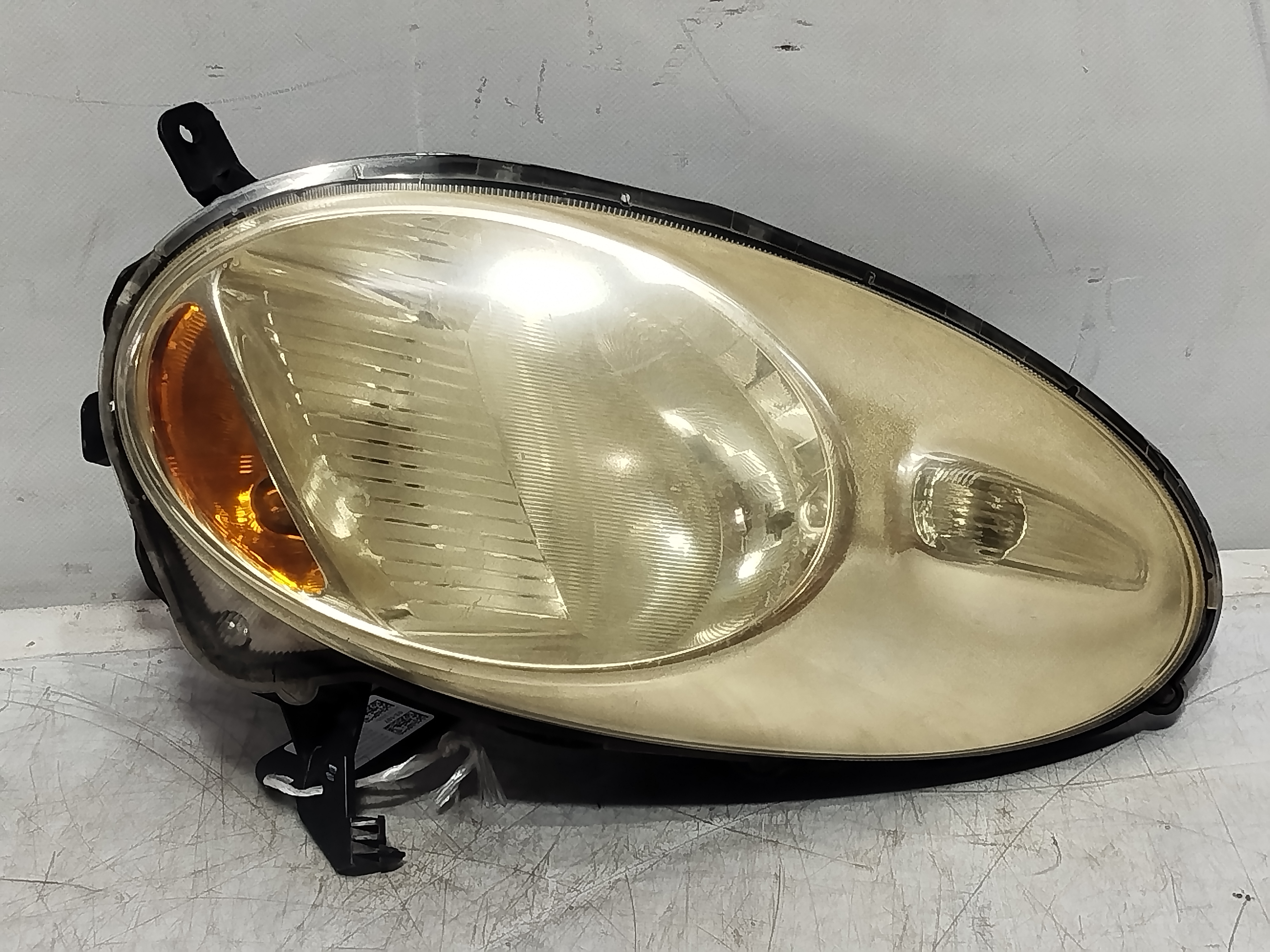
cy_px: 476
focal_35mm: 72
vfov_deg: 20.4
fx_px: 2642
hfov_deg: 27.0
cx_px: 635
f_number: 1.7
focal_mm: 5.31
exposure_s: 1/50
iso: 160
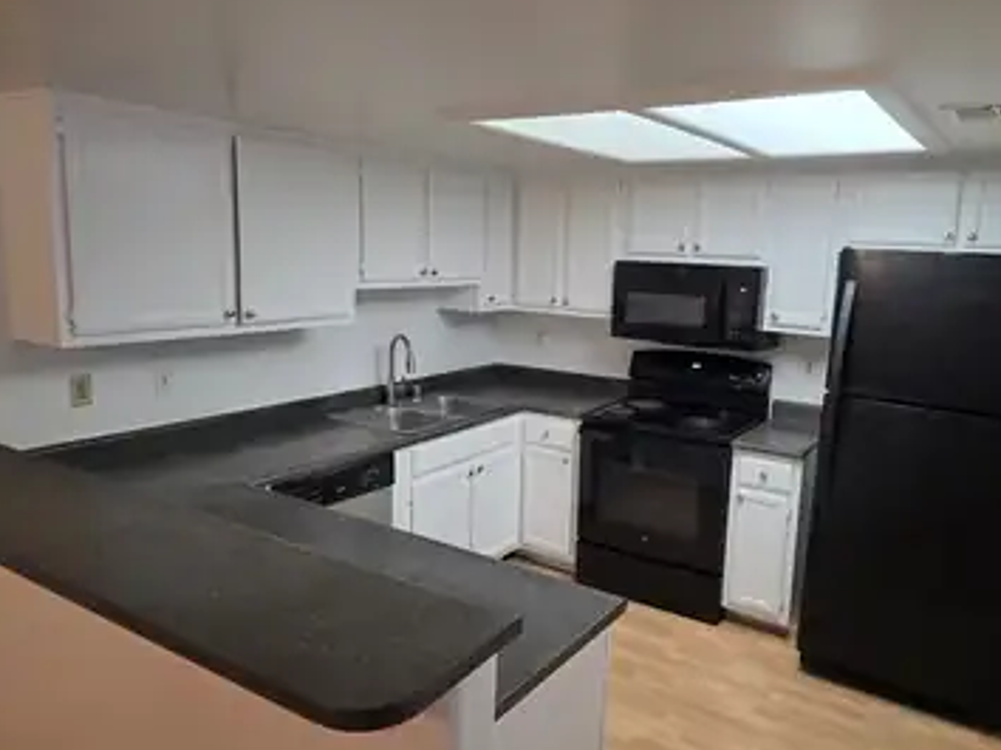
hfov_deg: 67.3
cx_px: 537
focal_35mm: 26
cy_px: 379
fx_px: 751
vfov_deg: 53.0
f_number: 1.7
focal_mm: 6.3
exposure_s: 1/54.6
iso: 160
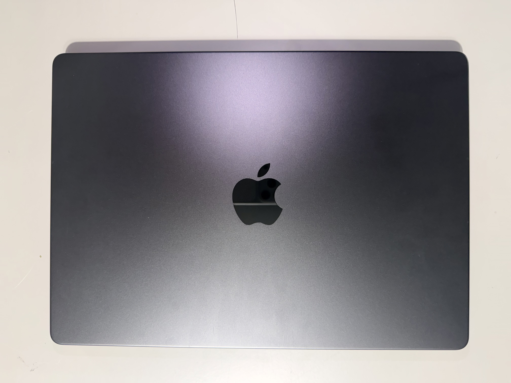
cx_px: 256
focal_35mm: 24
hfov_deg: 71.6
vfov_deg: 56.8
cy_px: 192
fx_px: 354
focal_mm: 6.76
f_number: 1.78
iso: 160
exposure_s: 1/100
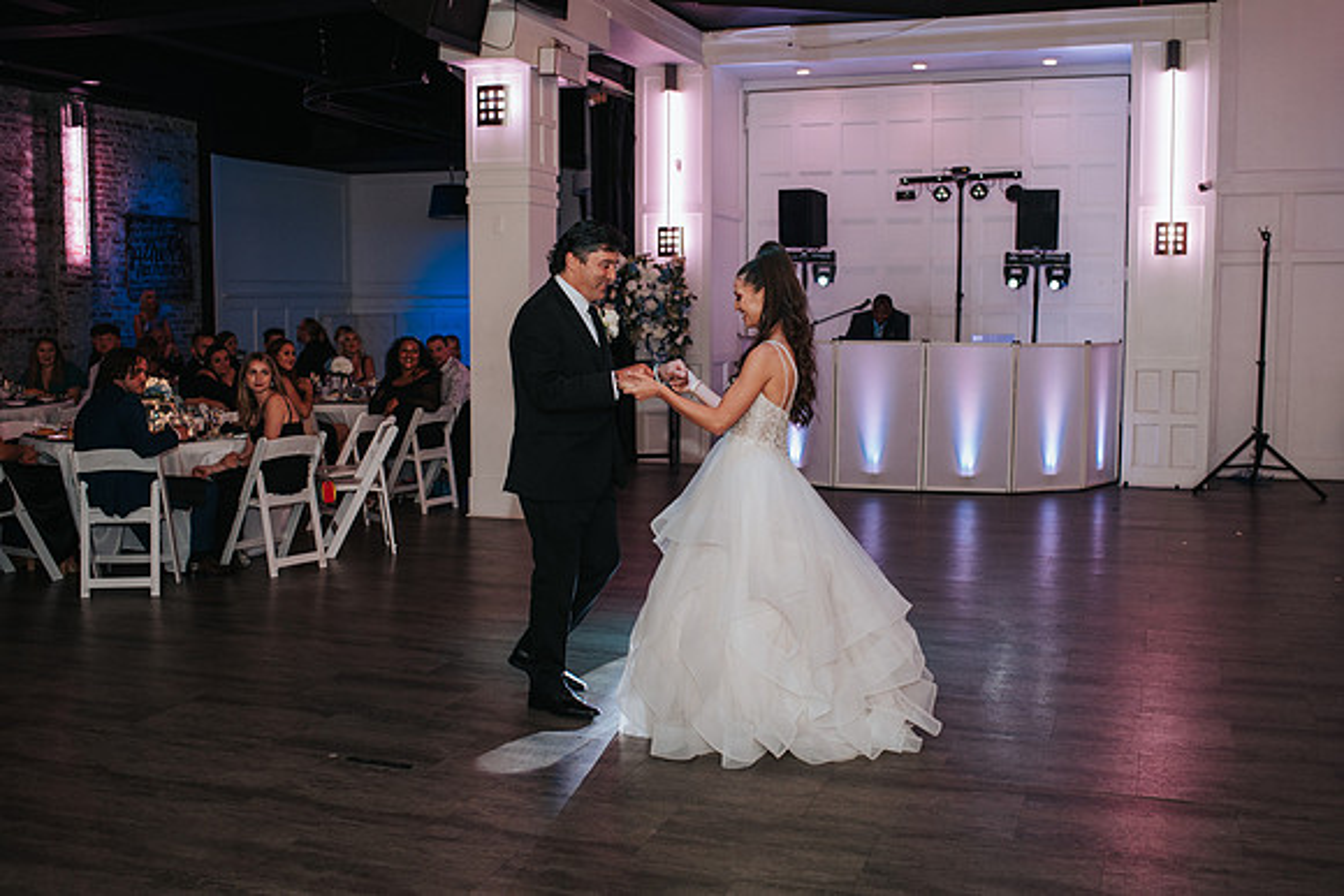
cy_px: 448
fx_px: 1390
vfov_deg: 35.8
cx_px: 697
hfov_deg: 51.6
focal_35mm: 37
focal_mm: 35
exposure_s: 1/200
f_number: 2.8
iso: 1000
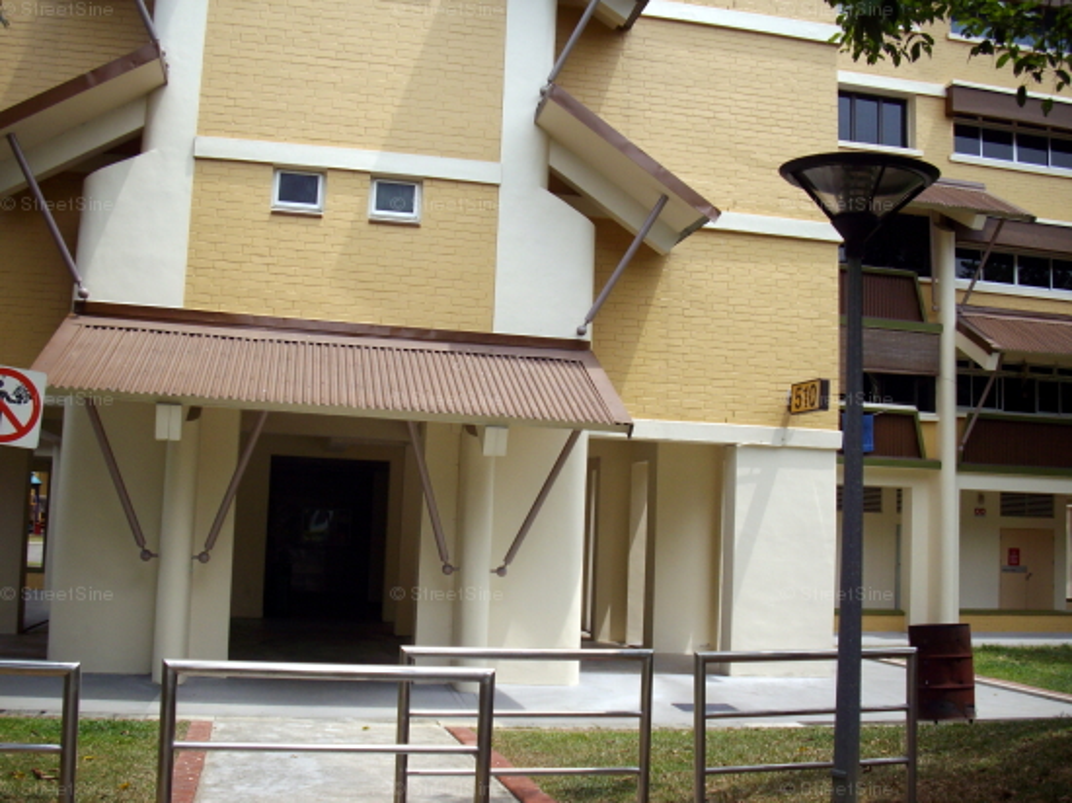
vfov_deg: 38.6
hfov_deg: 50.2
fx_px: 1145
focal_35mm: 37
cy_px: 402
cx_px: 536
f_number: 5.6
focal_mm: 6.2
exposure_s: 1/200
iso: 80
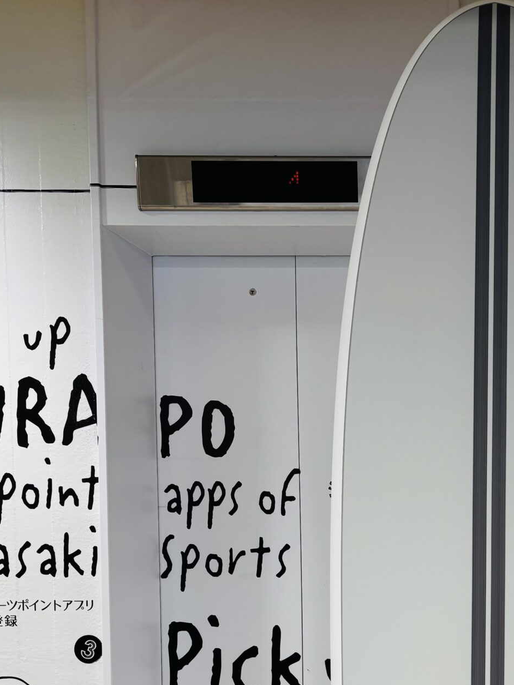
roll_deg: -0.4
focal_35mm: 53
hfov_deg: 26.3
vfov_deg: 34.0
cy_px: 628
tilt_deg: -2.8
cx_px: 492
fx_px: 1049
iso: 32
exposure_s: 1/108
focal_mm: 5.96
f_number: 1.6
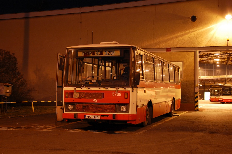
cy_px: 77
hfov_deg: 35.1
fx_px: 367
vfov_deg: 23.7
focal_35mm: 57
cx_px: 116
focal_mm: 38
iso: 450
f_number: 4.5
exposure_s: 1
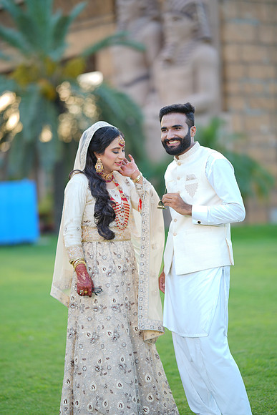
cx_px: 138
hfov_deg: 16.1
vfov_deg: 23.9
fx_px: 980
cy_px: 208
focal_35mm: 85
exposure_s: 1/320
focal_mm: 85
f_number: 1.4
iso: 64
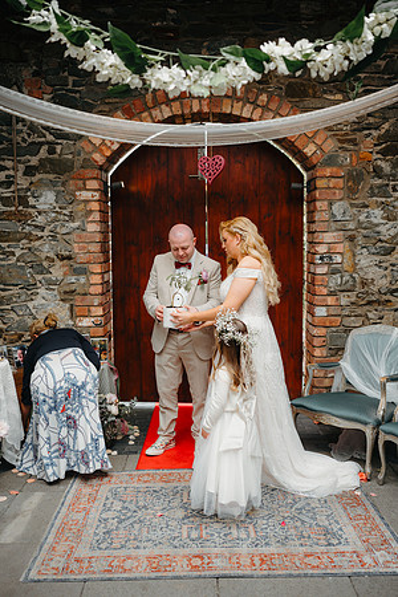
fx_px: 580
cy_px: 298
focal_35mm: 35
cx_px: 199
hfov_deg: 37.9
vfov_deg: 54.4
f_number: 2
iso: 100
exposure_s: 1/640
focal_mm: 35
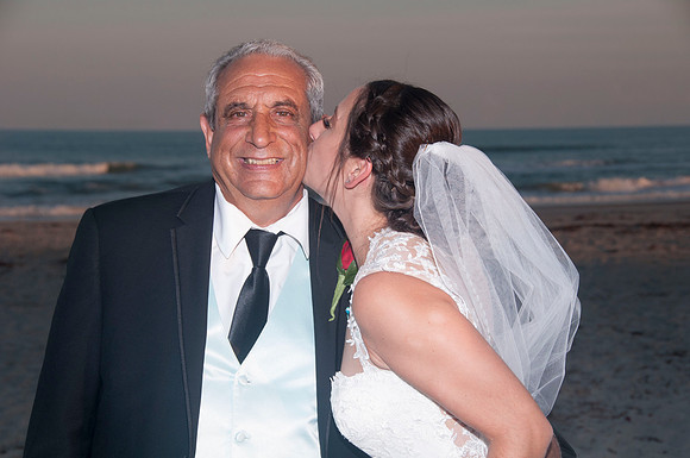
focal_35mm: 84
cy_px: 229
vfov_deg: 16.2
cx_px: 345
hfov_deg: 24.2
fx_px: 1608
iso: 100
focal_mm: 56
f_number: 8
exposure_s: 1/250
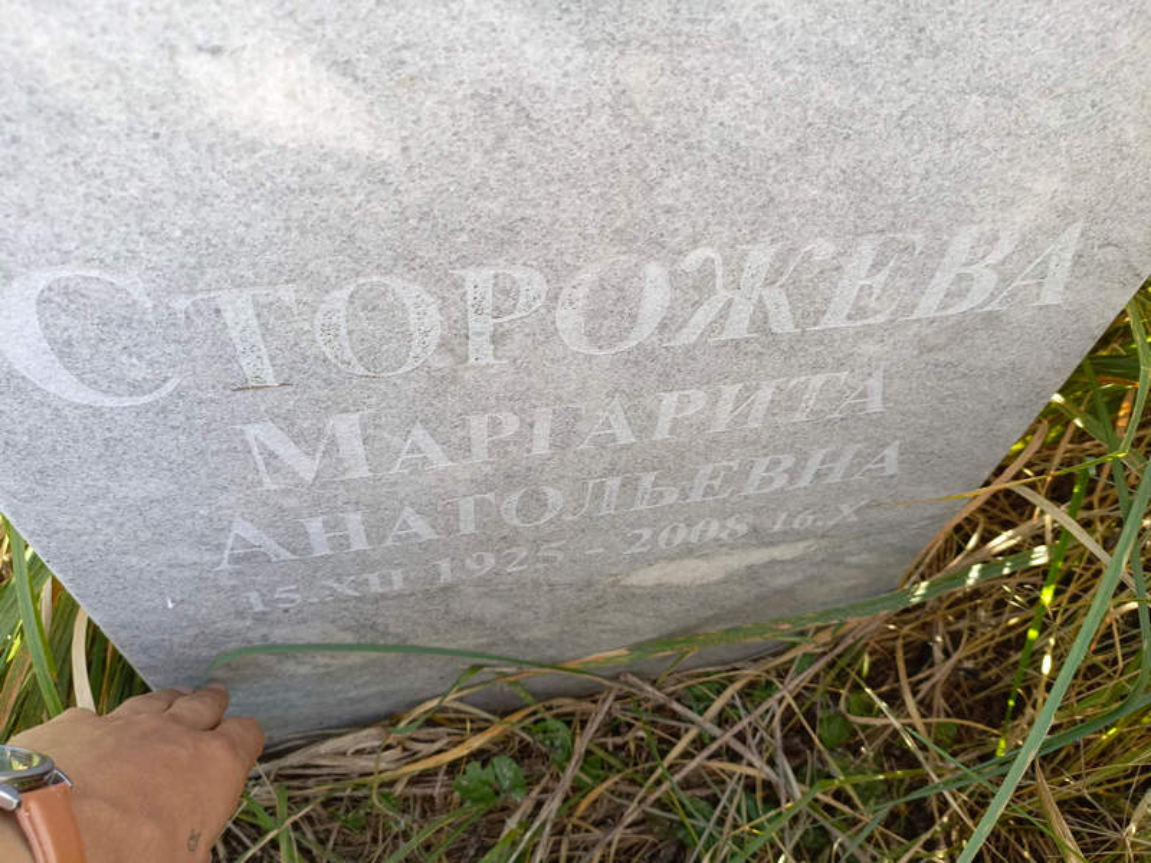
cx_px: 576
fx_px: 831
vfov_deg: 54.9
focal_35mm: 25
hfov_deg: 69.4
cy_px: 432
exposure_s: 1/100
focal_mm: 4.76
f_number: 1.69
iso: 160
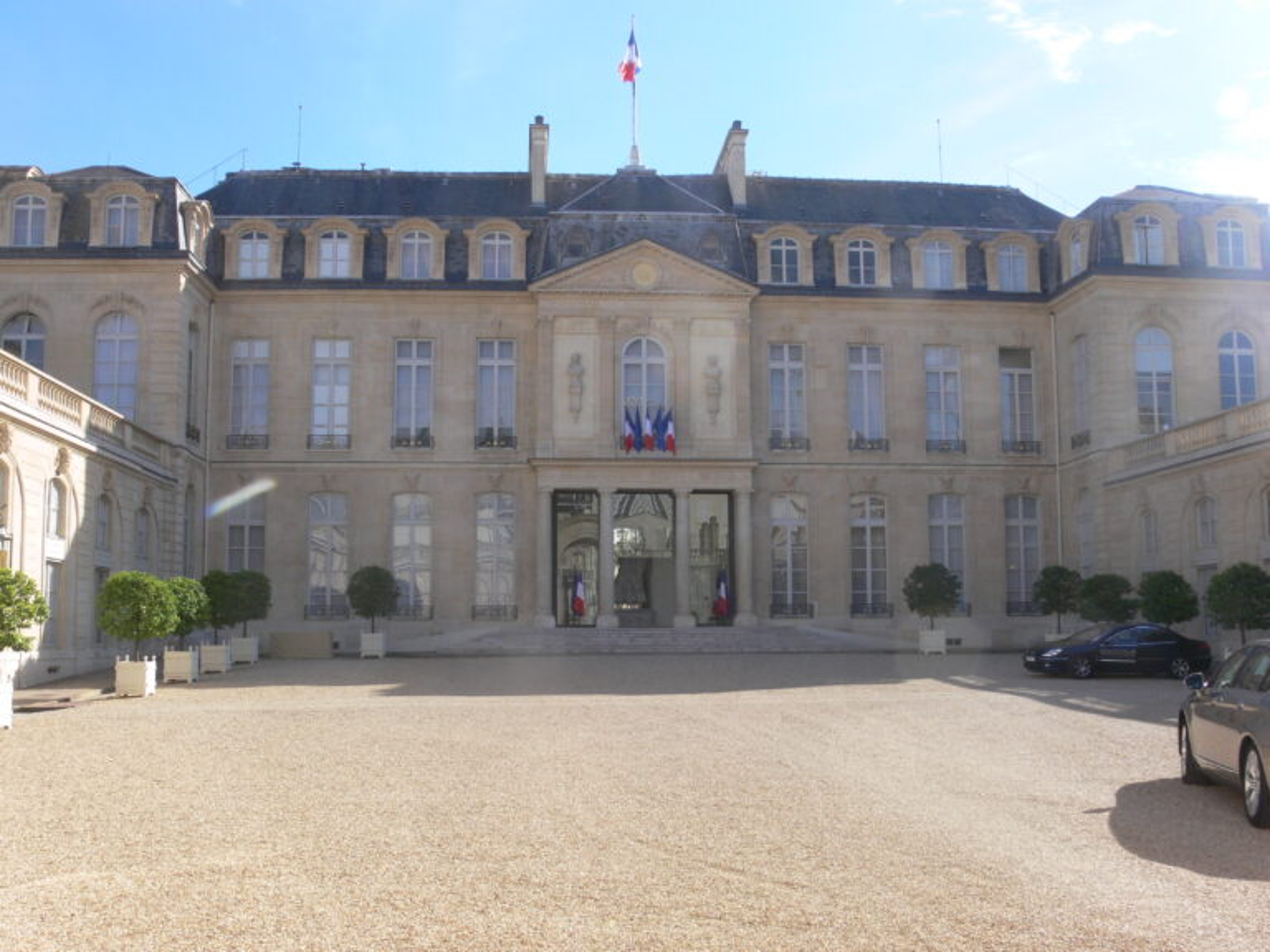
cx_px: 635
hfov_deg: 52.6
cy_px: 476
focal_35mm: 35
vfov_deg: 40.7
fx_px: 1284
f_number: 5.6
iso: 80
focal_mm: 7.4
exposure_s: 1/160
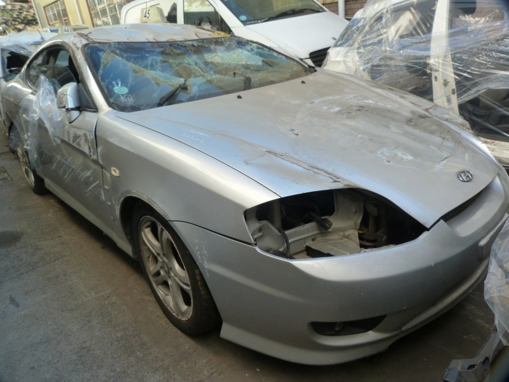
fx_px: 368
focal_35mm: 25
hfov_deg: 69.4
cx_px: 254
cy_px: 191
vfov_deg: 54.9
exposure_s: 1/125
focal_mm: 4.5
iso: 125
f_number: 3.6
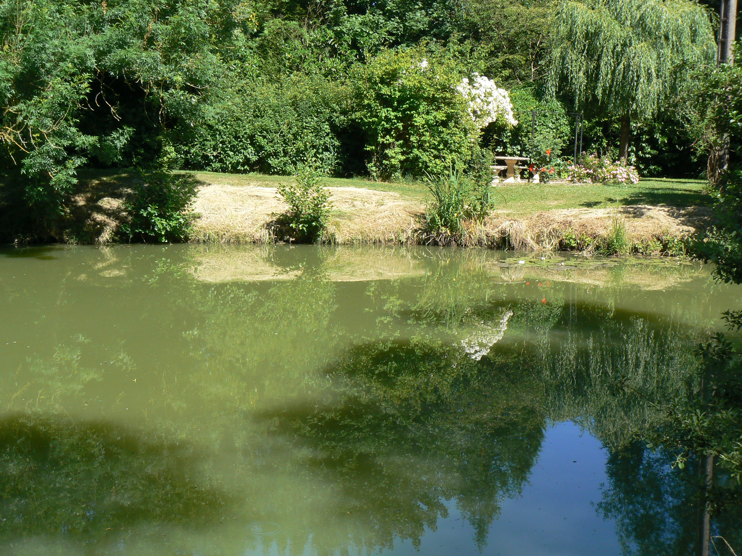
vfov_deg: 27.5
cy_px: 278
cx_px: 371
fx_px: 1136
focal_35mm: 53
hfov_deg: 36.2
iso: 80
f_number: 5.6
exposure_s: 1/160
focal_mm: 8.8
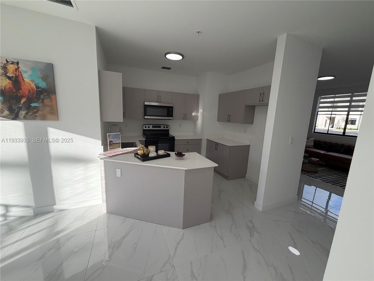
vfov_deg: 85.7
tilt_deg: -9.8
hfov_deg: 102.1
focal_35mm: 14
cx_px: 187
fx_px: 151
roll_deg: -2.8
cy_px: 140
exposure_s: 1/217
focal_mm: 2.22
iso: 40
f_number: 2.2
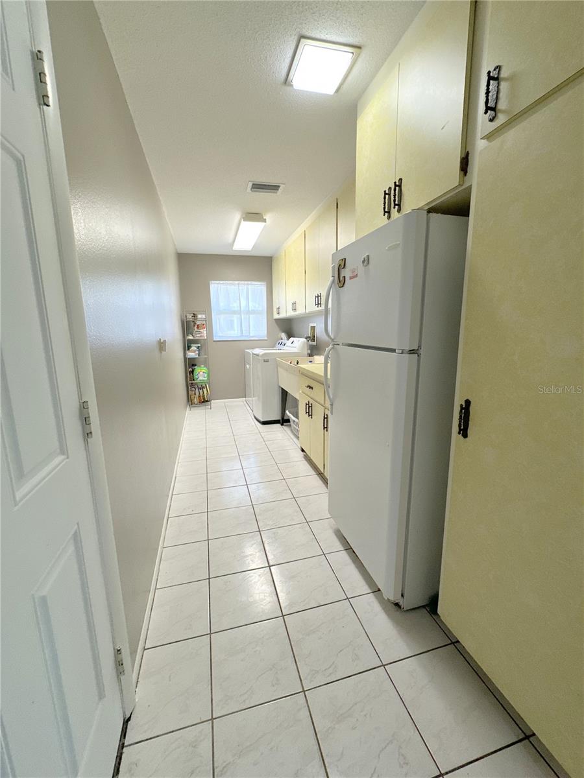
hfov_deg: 85.7
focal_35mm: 14
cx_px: 292
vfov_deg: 102.1
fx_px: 315
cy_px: 389
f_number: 2.2
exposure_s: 1/120
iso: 200
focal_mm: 2.22
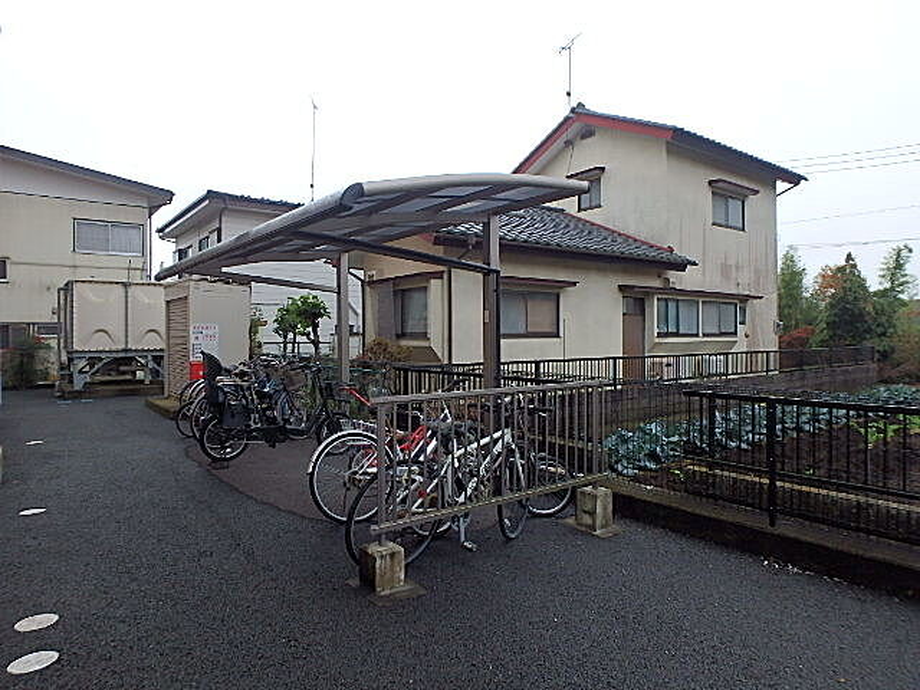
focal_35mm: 21
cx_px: 460
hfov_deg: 79.0
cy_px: 345
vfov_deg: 63.4
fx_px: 558
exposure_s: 1/640
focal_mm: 3.7
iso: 125
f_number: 3.5
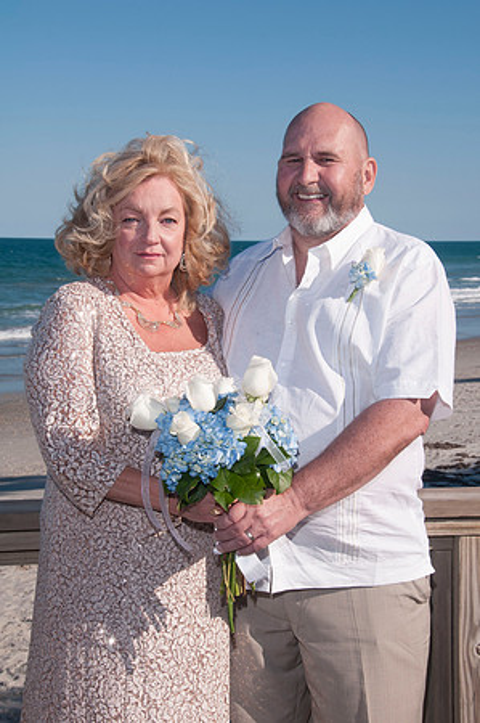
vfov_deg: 31.9
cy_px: 362
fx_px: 1263
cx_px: 240
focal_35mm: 63
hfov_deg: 21.5
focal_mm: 42
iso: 100
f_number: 13
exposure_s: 1/250
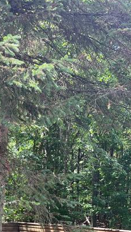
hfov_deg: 15.1
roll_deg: -0.2
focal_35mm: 72
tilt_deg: -2.9
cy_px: 197
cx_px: -85
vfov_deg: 28.5
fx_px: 444
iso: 32
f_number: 1.6
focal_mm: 5.1
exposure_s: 1/145
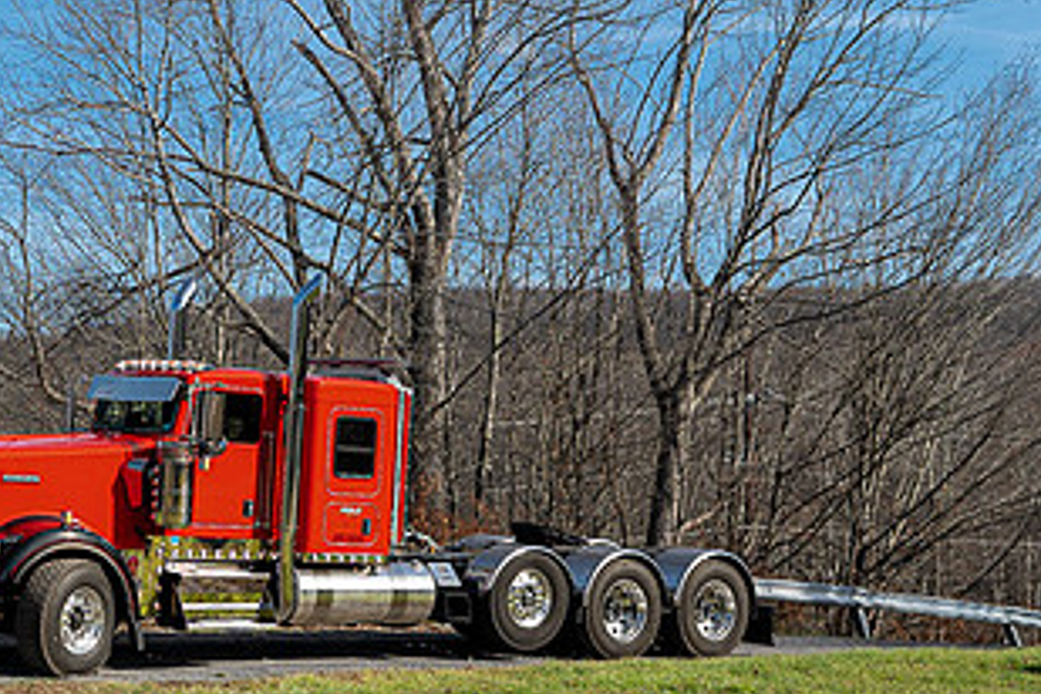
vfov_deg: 17.7
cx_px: 334
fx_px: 2226
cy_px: 308
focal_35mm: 77
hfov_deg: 26.1
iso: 100
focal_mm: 41
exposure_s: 1/100
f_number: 2.8
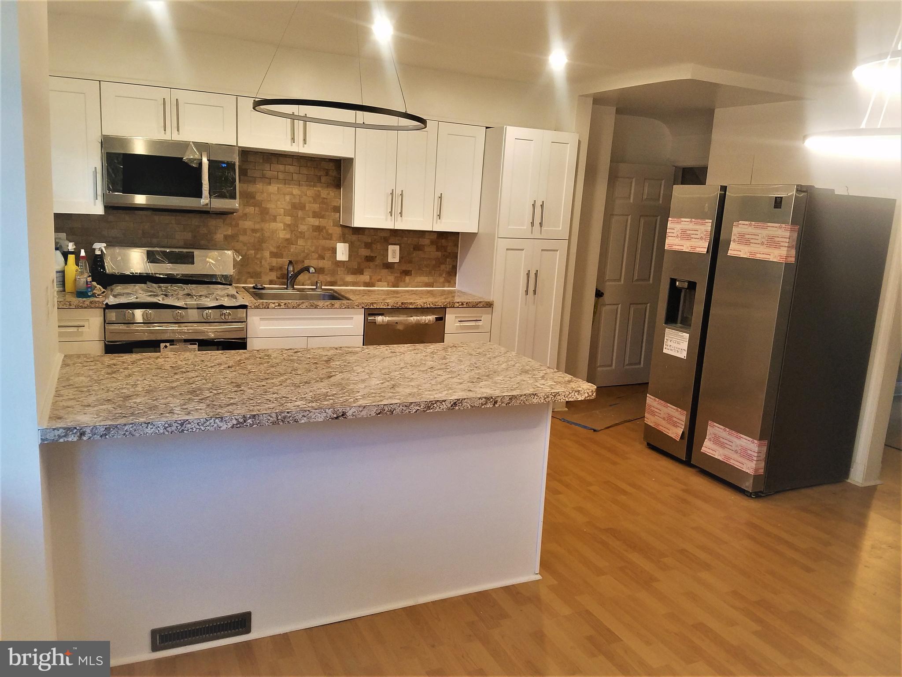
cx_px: 451
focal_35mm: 26
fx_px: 677
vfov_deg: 53.1
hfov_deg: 67.3
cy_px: 338
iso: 160
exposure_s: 1/60
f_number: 1.7
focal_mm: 4.2
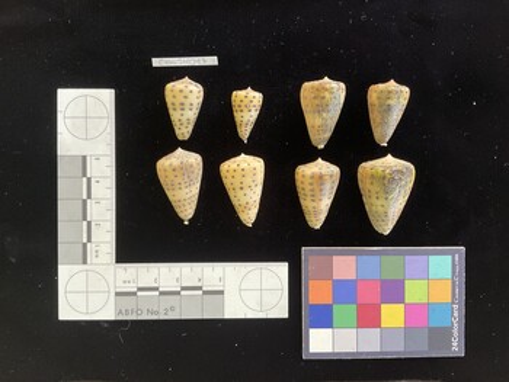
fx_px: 427
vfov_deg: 48.3
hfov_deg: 61.6
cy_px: 191
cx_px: 254
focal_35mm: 29
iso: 100
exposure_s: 1/60
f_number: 1.8
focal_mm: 3
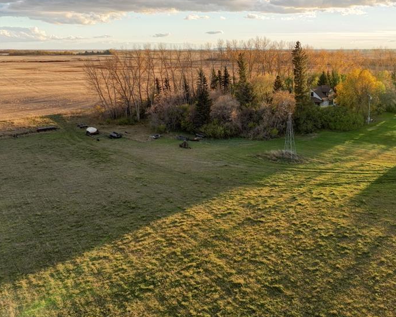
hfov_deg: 49.6
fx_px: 410
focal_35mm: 35
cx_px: 294
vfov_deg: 42.2
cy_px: 168
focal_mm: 12.29
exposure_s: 1/500
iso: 410
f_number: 2.8
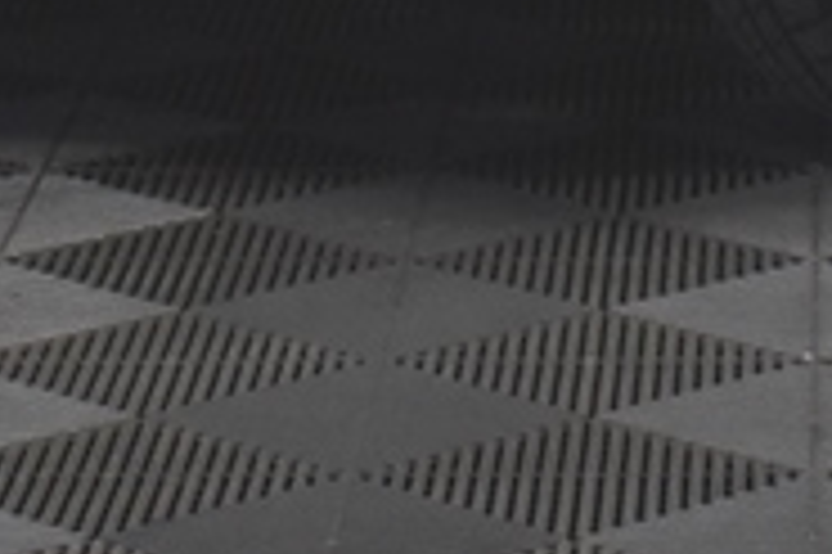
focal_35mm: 283
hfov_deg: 7.2
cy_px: -795
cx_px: 1178
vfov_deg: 4.7
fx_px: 6534
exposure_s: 1/400
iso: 1600
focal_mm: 34
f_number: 10
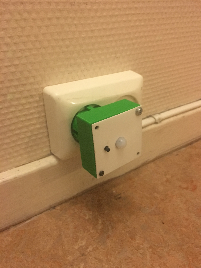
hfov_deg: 48.2
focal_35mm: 29
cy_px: 134
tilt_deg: -29.0
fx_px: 225
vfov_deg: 61.7
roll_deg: +1.4
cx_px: 100
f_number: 2.2
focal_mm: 4.15
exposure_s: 1/17
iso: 500
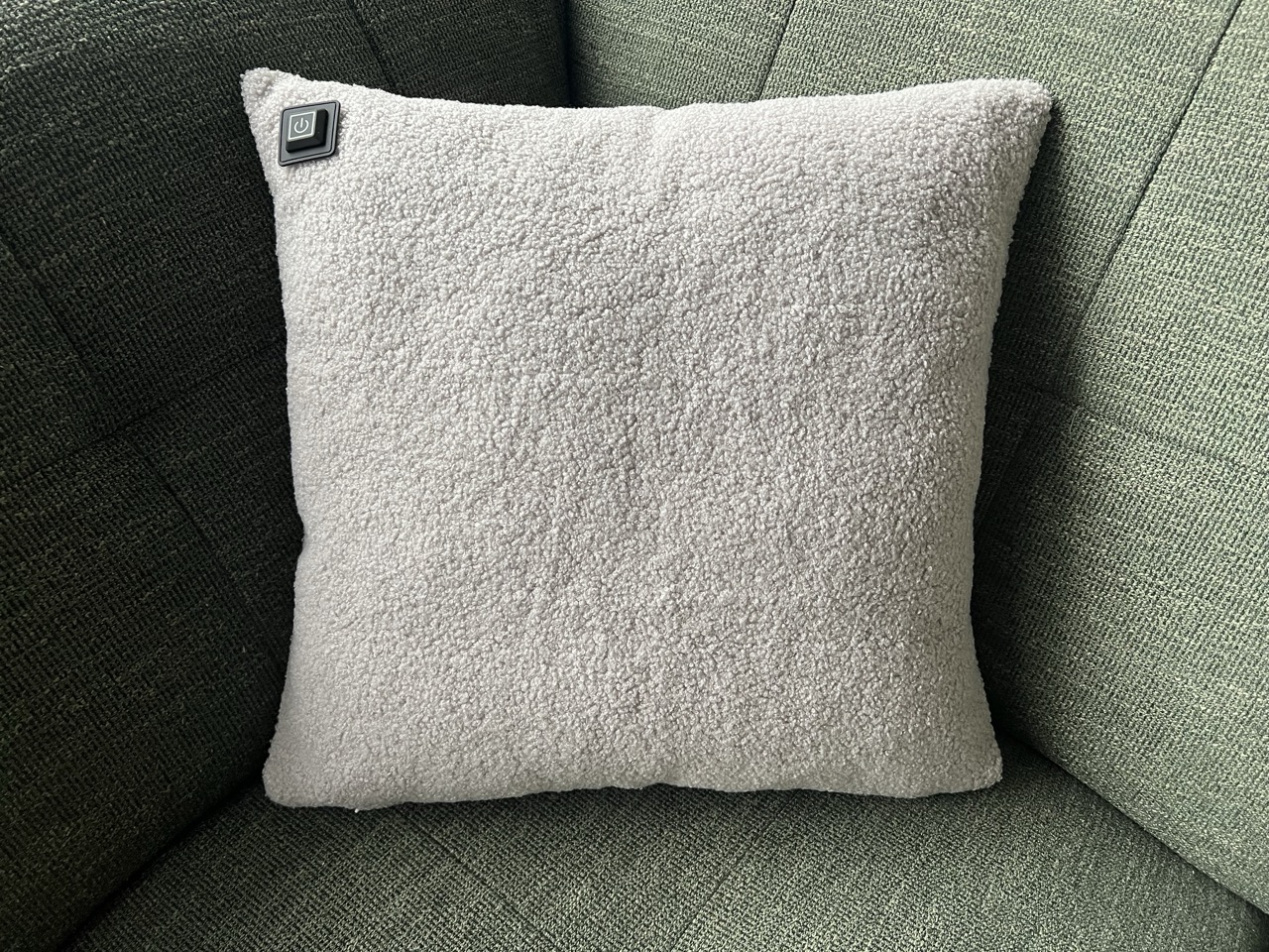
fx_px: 953
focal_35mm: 26
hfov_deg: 67.3
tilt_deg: -45.6
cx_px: 634
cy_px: 476
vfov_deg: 53.1
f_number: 1.5
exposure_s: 1/99
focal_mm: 5.7
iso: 125
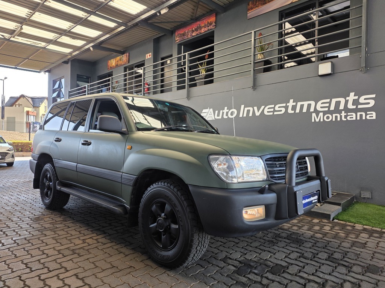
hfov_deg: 73.9
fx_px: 256
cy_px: 144
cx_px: 192
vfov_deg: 58.9
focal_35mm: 23
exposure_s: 1/180
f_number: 1.7
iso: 50
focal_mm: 6.25
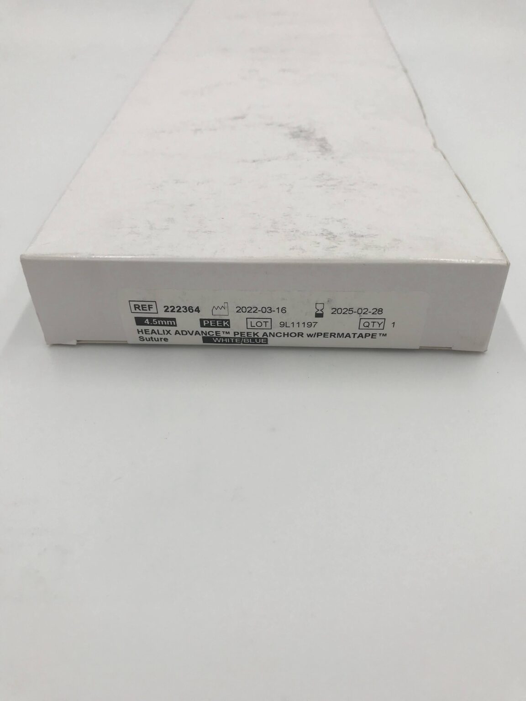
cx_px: 263
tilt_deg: -38.6
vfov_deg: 63.4
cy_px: 350
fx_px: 567
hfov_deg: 49.7
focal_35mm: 28
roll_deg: +0.5
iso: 20
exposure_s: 1/287
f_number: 1.8
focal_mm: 3.99
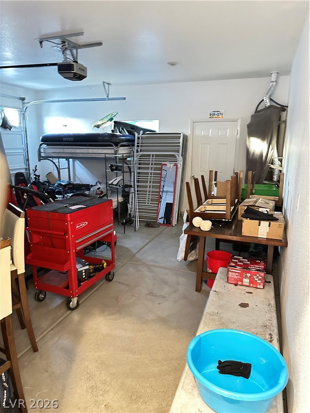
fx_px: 287
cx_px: 155
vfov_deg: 71.6
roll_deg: -0.6
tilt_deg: -12.0
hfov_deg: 56.8
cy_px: 206
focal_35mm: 24
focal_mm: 6.86
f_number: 1.78
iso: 1600
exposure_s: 1/17
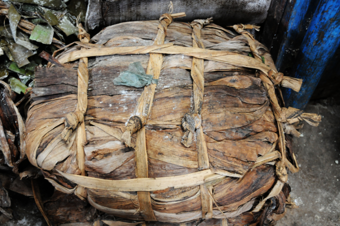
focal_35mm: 48
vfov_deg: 28.0
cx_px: 170
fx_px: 453
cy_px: 113
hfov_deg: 41.2
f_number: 4.5
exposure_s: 1/10
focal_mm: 32
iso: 800
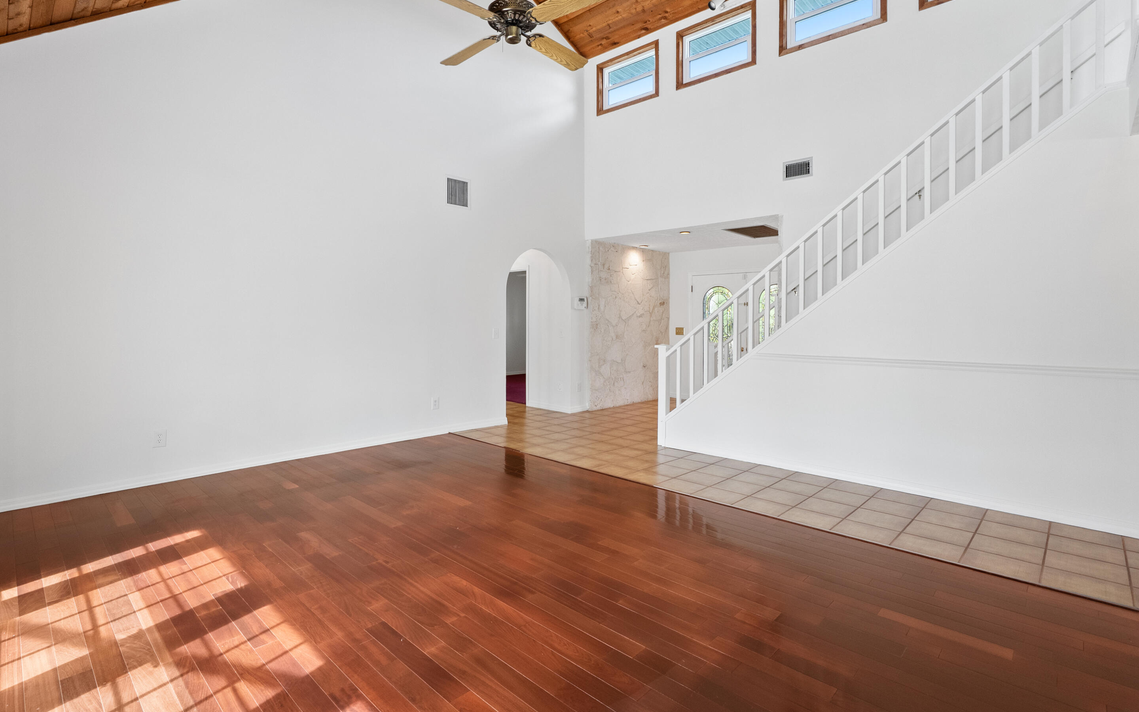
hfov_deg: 94.3
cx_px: 552
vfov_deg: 67.9
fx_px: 528
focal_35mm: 17
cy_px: 329
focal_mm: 16
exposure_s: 1/25
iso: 1600
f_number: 8
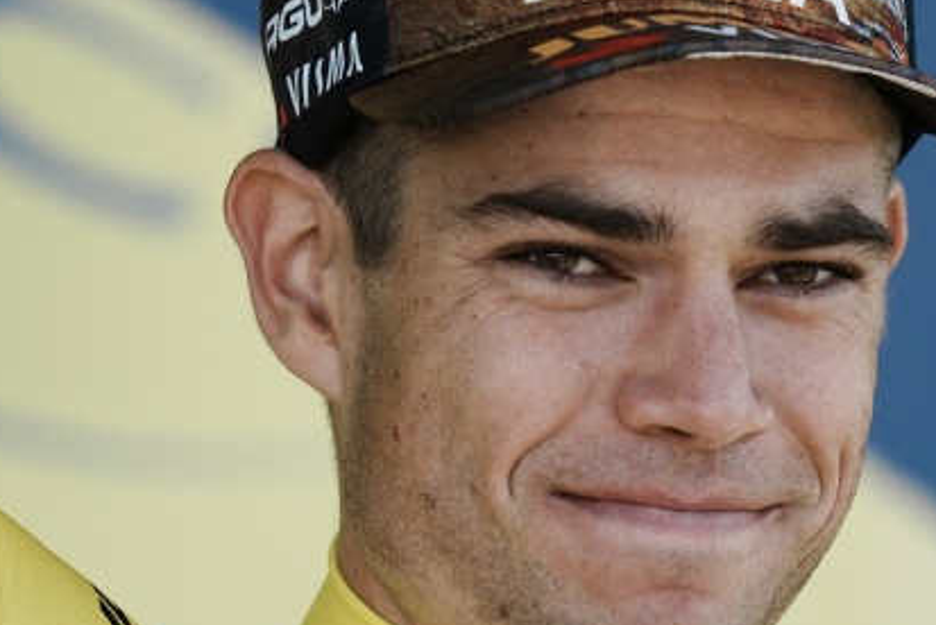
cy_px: 551
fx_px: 45322
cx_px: 528
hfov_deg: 1.2
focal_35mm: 1742
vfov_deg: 0.8
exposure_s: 1/1250
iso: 200
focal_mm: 400
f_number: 2.8
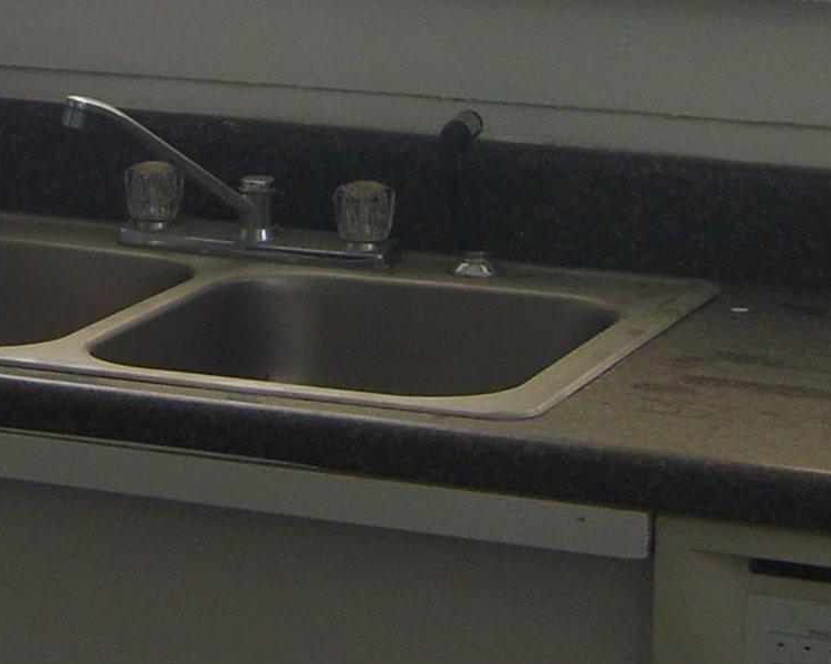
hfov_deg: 13.3
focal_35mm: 141
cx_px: -172
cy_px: -54
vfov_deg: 10.8
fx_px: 3467
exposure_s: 1/125
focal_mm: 7.4
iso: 50
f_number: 2.8
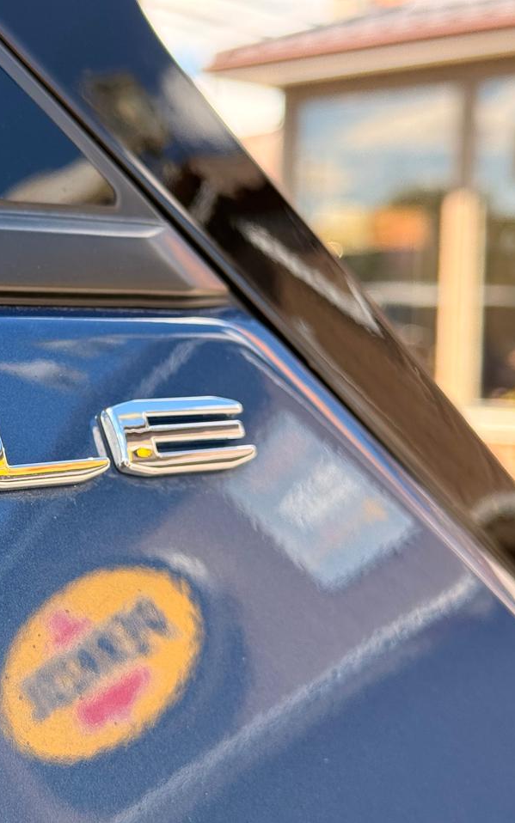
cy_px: 412
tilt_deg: -2.3
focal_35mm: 68
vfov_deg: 30.2
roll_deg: -0.7
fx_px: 1527
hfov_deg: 18.5
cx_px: -24
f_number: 1.78
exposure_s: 1/561
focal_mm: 6.76
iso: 100
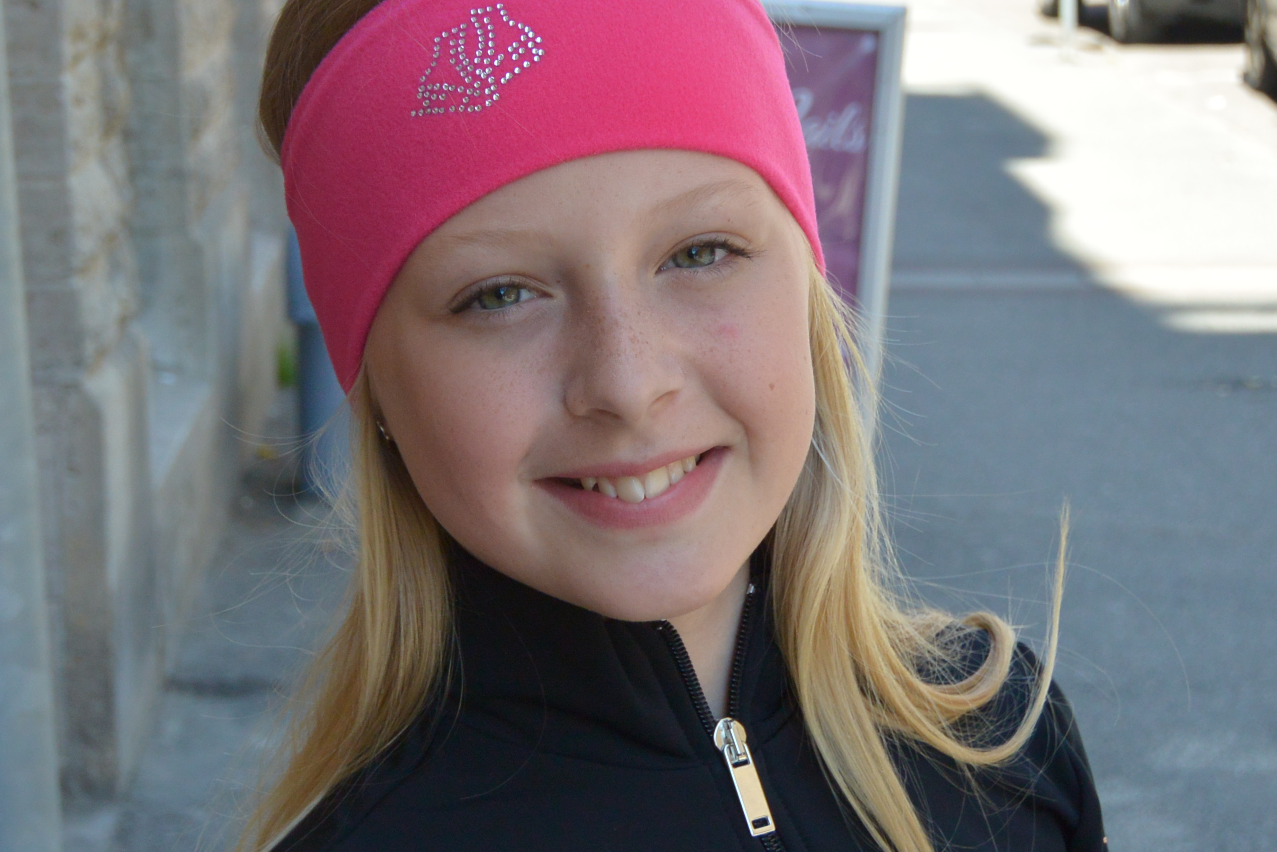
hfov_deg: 20.6
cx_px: 556
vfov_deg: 13.8
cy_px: 294
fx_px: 3512
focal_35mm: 99
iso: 160
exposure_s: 1/200
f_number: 5
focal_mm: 22.9
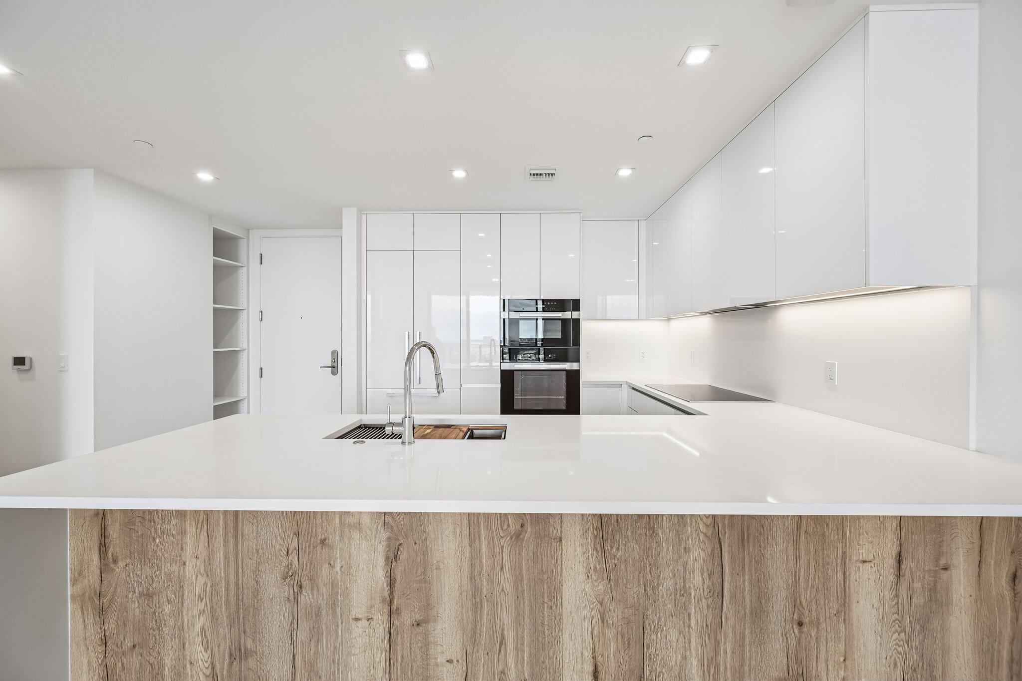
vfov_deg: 81.2
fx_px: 397
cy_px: 340
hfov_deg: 104.3
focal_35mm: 14
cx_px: 511
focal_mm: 14
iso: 400
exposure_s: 1/50
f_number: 8
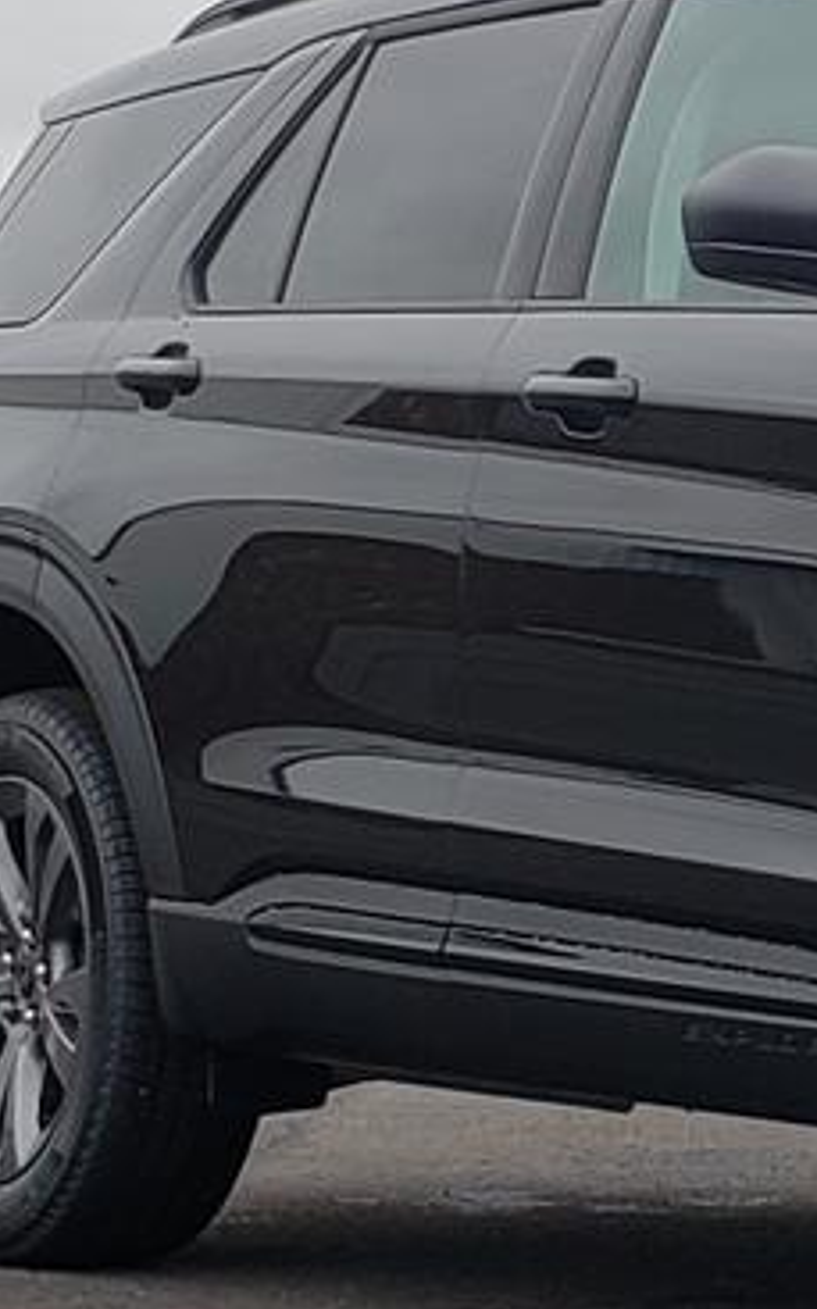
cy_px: 692
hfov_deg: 14.7
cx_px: 1481
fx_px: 2746
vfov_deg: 26.8
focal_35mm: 77
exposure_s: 1/279
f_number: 2.4
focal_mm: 4.3
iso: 50
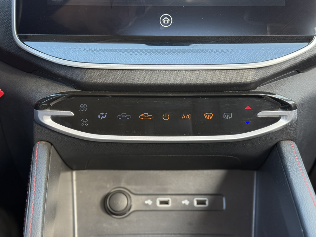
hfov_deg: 39.7
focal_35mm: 48
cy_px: 118
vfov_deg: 30.3
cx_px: 158
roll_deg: -0.9
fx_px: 438
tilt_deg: -12.5
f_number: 1.78
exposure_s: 1/60
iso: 100
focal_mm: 6.76
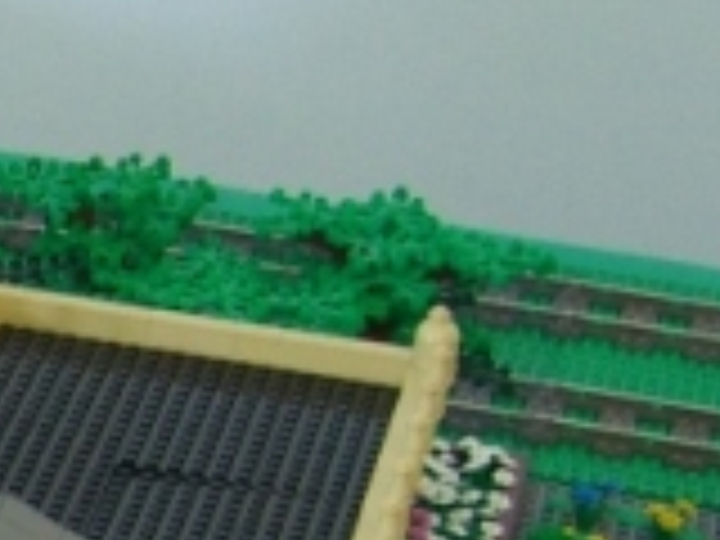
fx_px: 3952
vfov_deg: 7.7
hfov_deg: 9.3
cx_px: -1004
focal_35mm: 190
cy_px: 760
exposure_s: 1/8
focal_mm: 7.9
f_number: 2.8
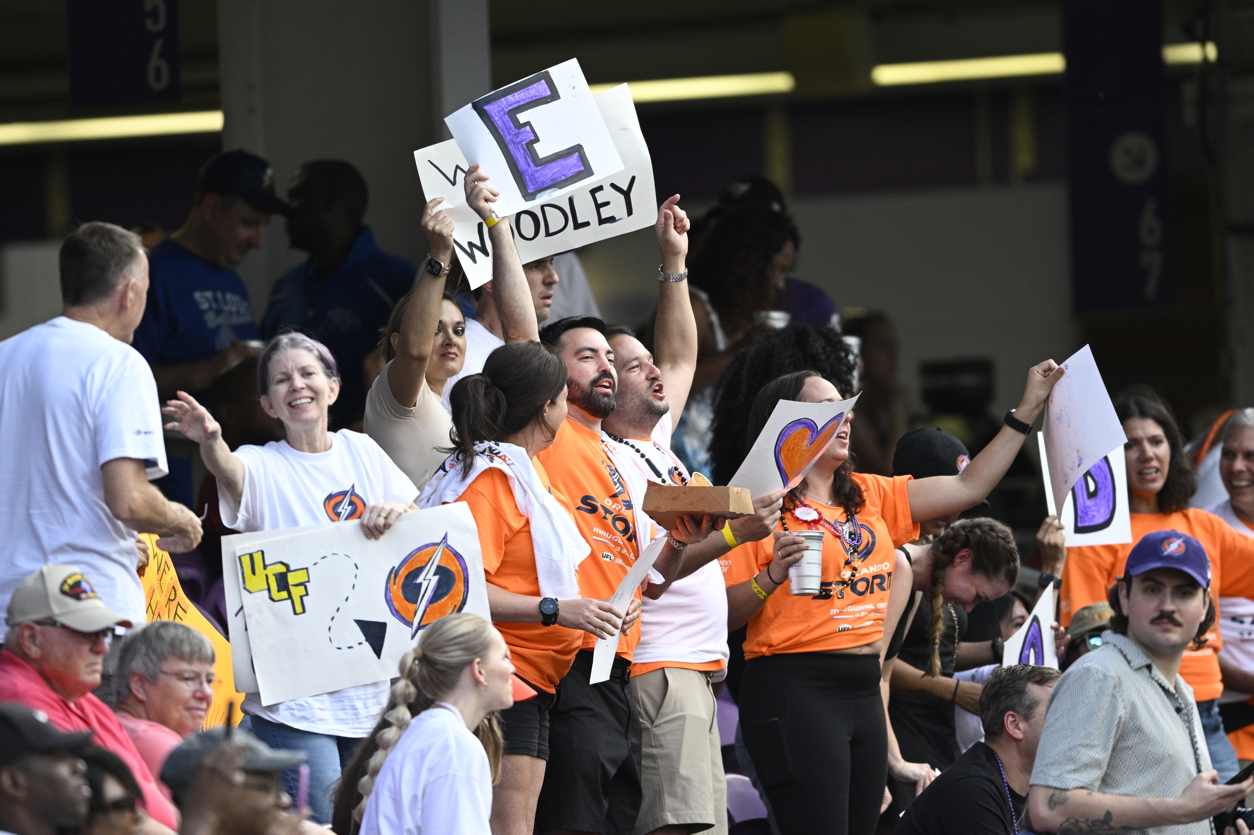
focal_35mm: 600
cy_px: 418
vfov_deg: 2.3
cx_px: 627
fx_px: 20894
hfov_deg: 3.4
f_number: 2.8
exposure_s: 1/1600
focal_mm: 400
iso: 1100
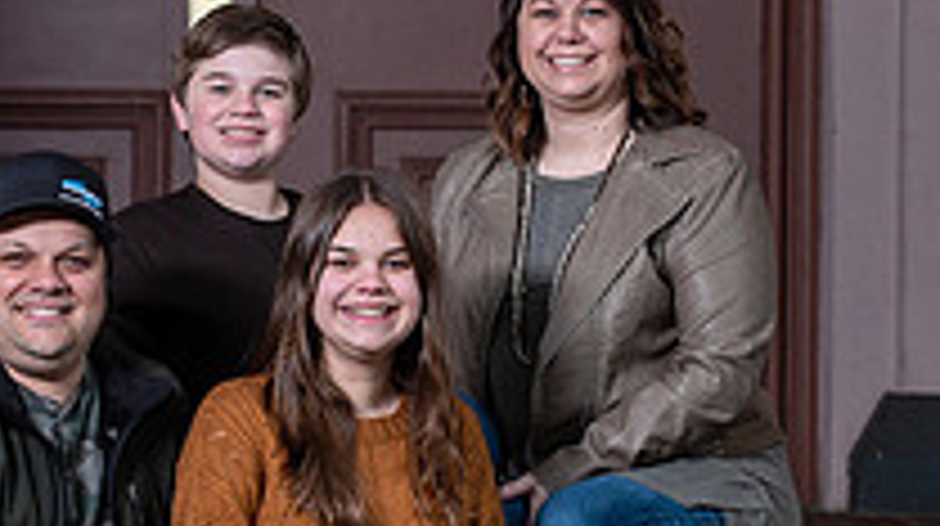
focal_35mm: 364
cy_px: 501
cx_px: 387
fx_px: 9062
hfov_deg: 5.9
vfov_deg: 3.3
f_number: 4
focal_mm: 125
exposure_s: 1/125
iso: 200
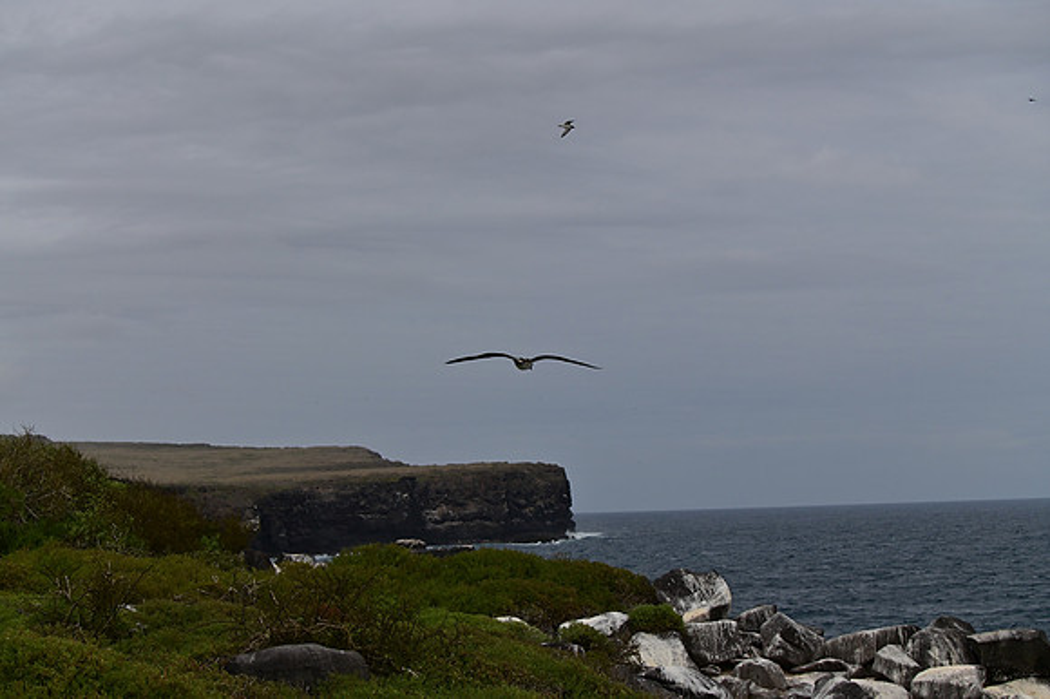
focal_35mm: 70
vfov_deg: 19.4
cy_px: 350
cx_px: 525
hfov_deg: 28.9
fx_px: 2040
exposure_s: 1/1000
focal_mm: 70
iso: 200
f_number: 8
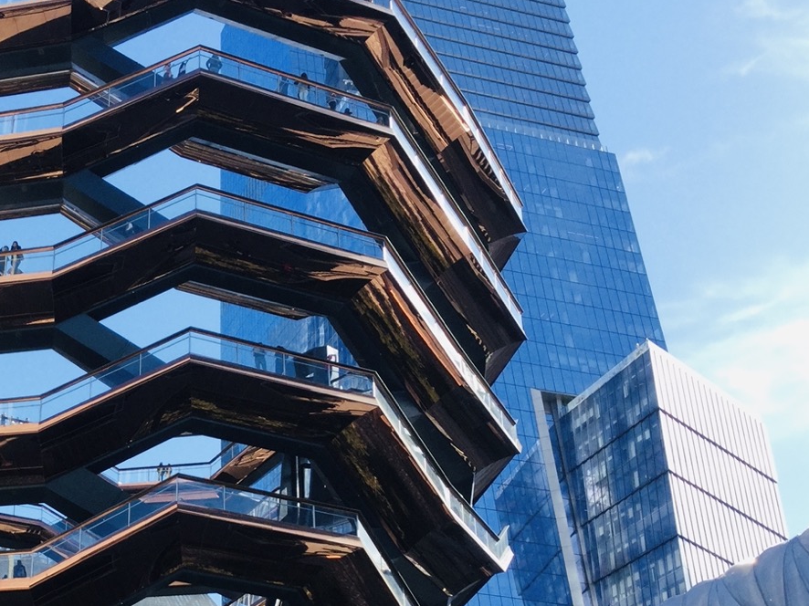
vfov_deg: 25.5
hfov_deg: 32.8
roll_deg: -2.5
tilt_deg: +22.5
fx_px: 1308
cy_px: 507
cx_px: 102
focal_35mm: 56
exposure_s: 1/547
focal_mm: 3.3
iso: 25
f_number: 2.4
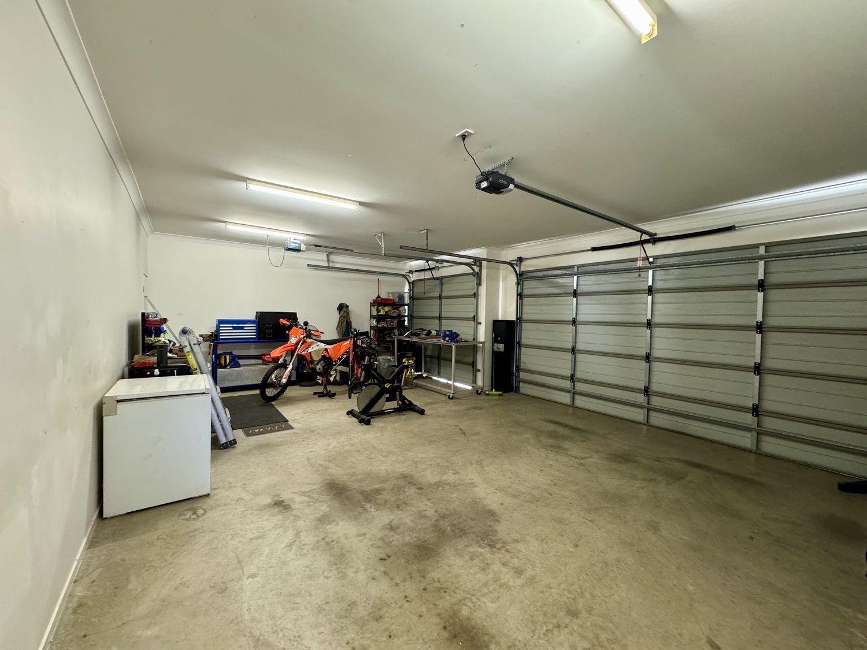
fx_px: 351
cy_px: 325
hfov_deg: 102.1
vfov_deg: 85.7
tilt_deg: -2.8
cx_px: 434
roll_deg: -0.9
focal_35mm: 14
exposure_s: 1/50
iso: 320
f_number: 2.2
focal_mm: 2.22
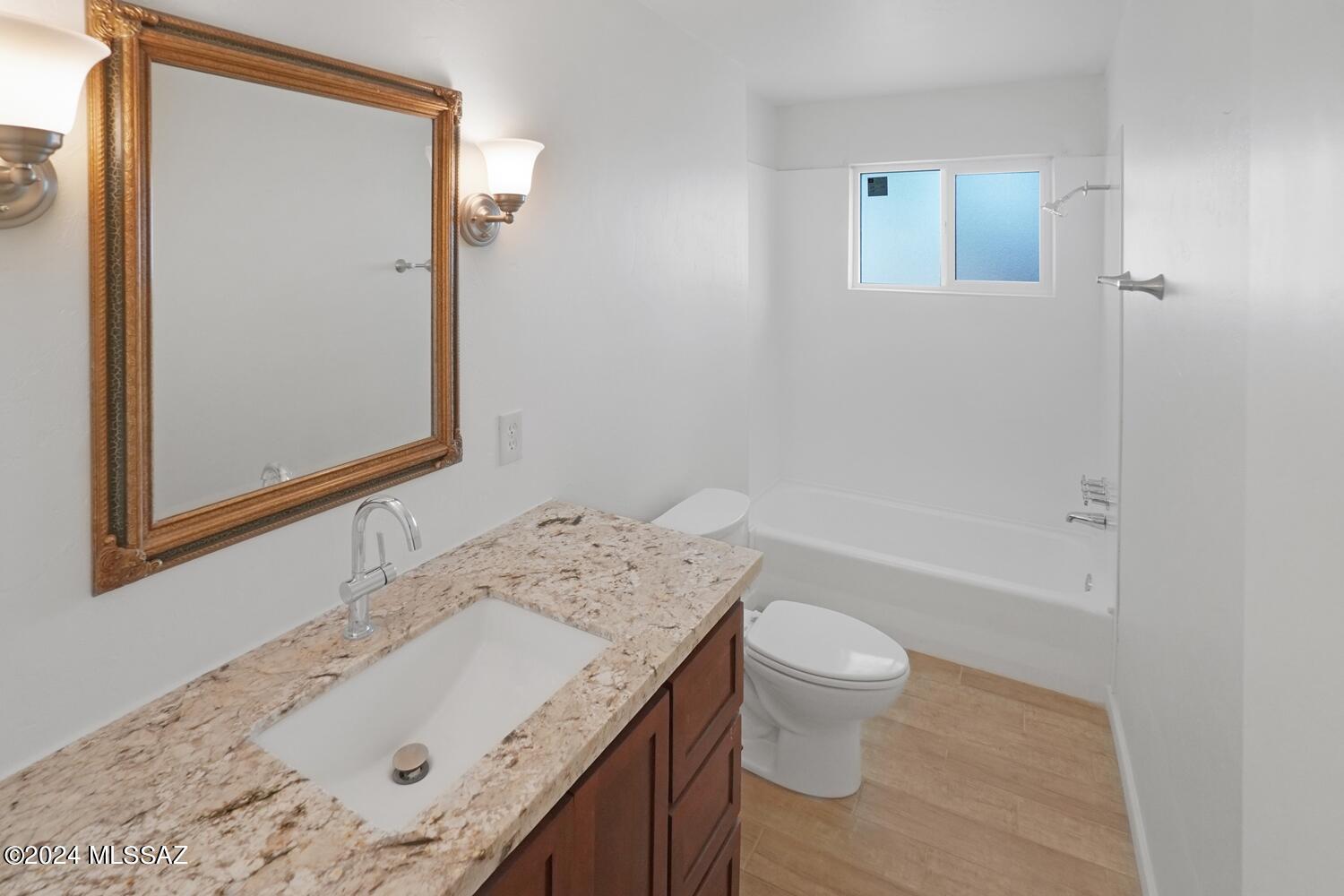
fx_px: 560
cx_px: 672
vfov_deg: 77.3
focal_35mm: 15
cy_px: 448
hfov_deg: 100.4
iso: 800
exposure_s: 1/30
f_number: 8
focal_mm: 10
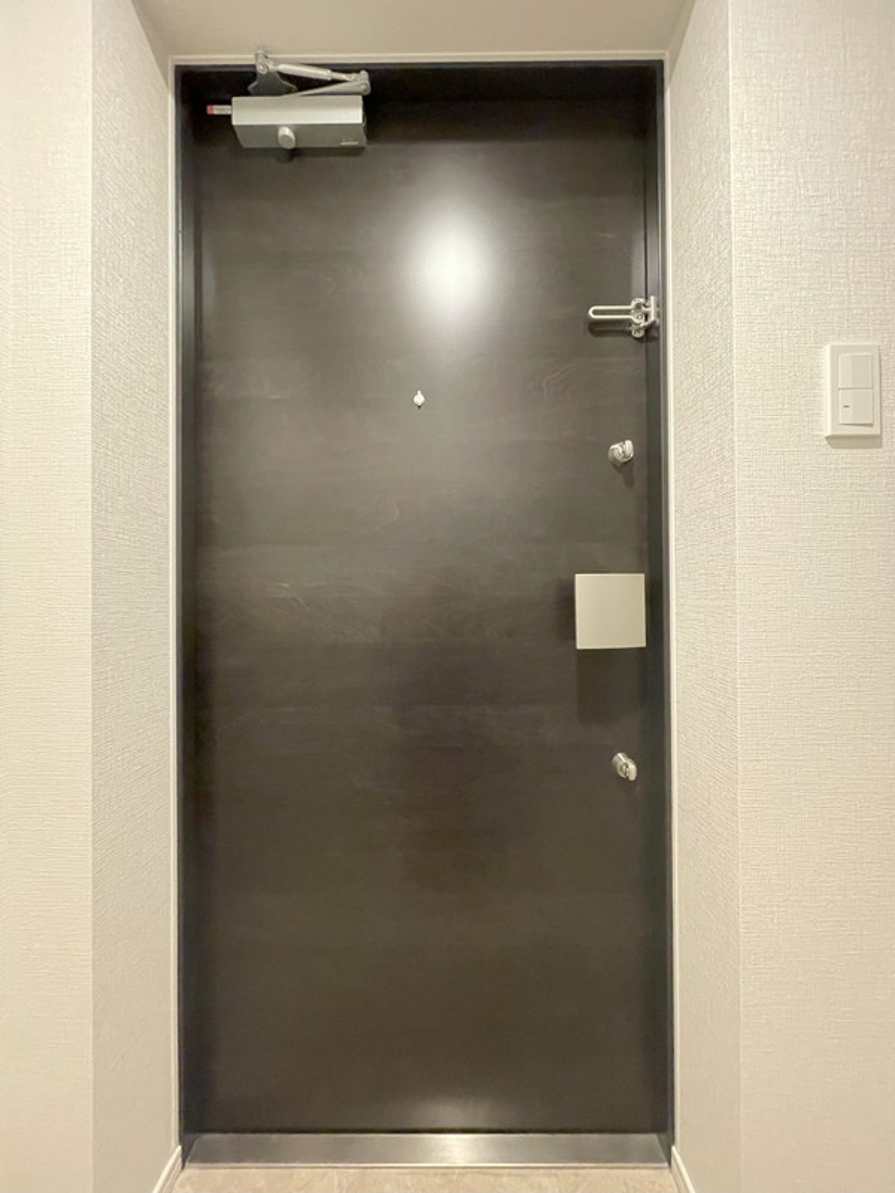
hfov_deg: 85.7
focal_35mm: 14
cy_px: 596
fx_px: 483
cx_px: 448
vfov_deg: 102.1
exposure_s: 1/25
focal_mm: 1.55
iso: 1250
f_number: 2.4
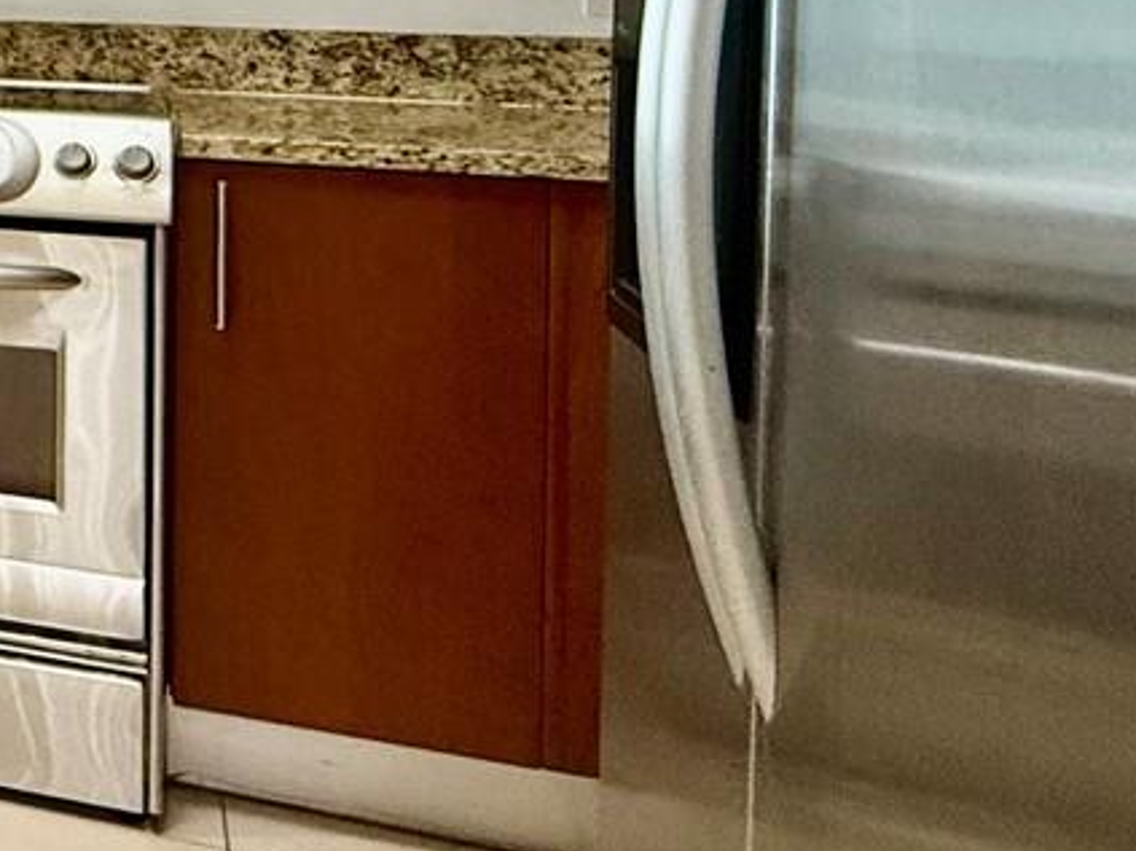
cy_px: -56
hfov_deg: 24.7
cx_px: -696
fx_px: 1739
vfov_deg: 25.7
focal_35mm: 53
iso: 250
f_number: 2.2
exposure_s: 1/120
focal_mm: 2.22
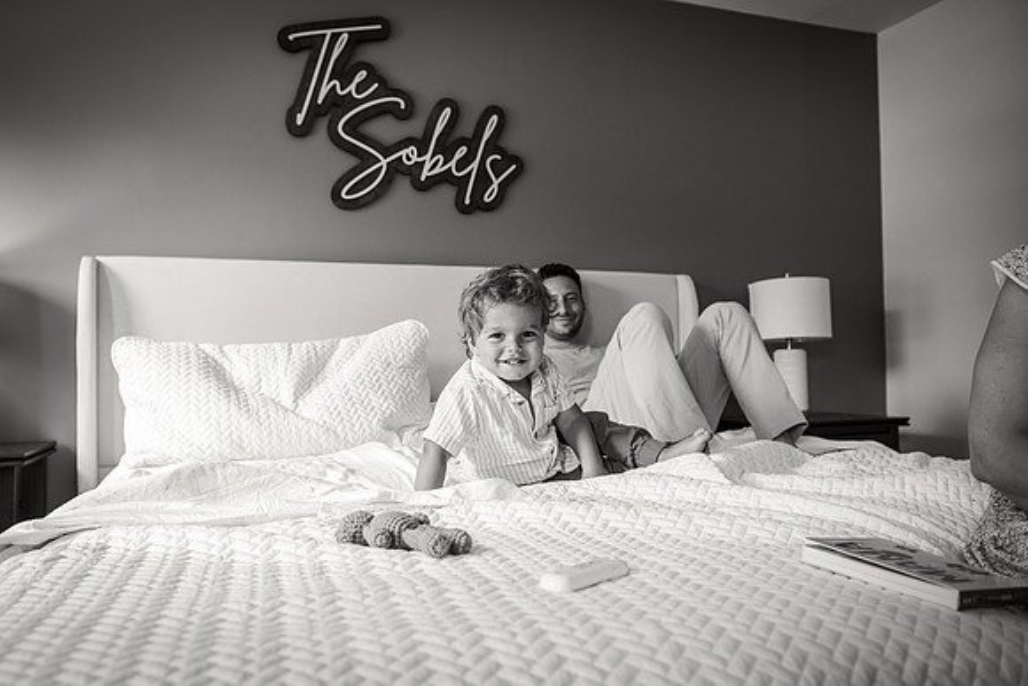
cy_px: 351
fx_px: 770
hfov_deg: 67.4
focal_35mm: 27
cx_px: 480
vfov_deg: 48.0
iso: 1600
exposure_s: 1/320
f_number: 3.5
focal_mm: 24
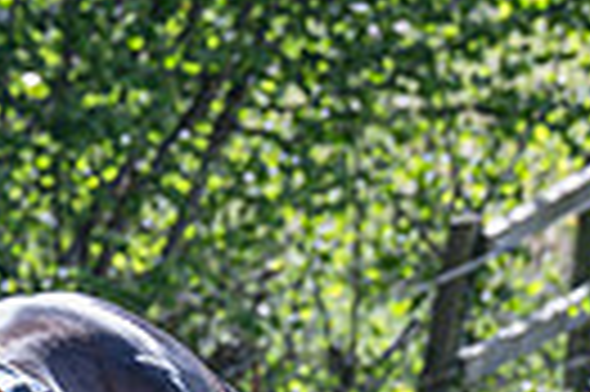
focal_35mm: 1246
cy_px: 393
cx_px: -407
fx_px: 20395
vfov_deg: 1.1
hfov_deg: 1.7
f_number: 4
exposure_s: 1/1000
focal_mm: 180
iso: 400
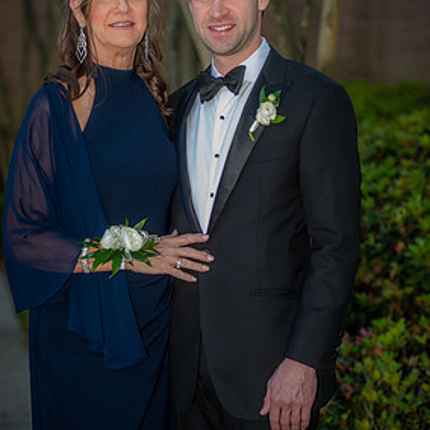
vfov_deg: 14.4
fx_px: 1701
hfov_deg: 14.4
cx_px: 207
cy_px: 182
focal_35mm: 121
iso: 80
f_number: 2.8
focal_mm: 90
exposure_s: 1/100
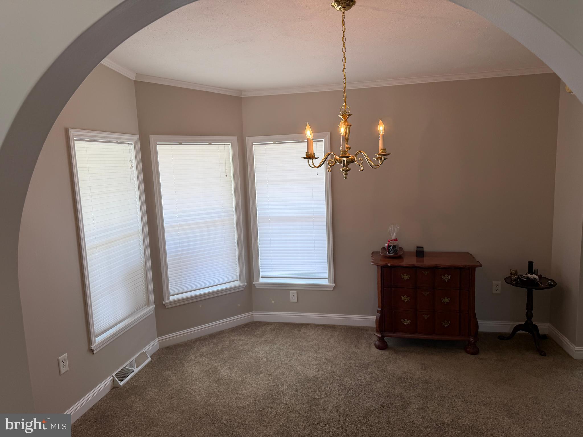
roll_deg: +2.7
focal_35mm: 24
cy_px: 218
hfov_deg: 71.6
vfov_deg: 56.8
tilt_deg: -6.8
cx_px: 292
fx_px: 404
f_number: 1.78
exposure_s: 1/148
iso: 64
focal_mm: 6.76
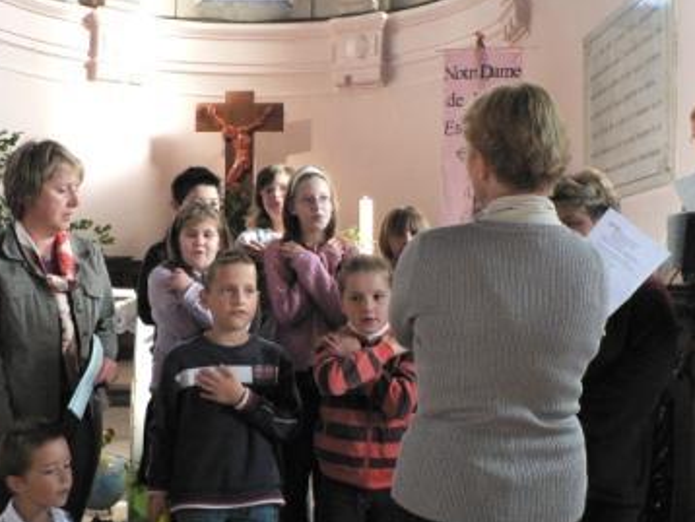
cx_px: 311
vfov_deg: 32.2
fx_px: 904
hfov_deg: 42.0
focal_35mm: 45
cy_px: 305
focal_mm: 6
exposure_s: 1/60
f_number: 2.8
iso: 400
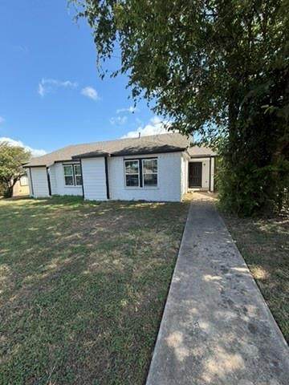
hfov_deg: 85.7
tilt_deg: -7.6
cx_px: 144
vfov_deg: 102.1
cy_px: 192
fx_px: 156
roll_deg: +2.3
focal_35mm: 14
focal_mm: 2.22
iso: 64
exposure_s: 1/928
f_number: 2.2
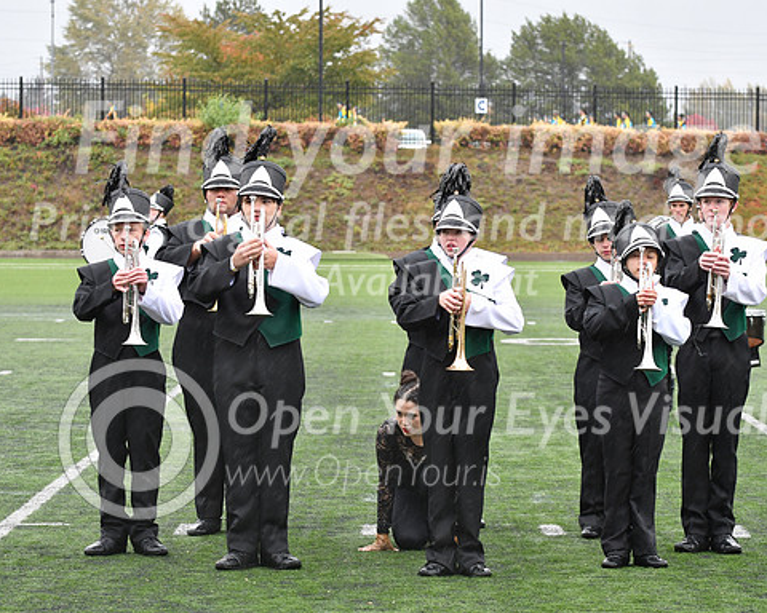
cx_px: 430
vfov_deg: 9.6
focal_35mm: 162
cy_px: 307
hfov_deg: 11.9
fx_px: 3668
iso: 640
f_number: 5
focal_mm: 95
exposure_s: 1/200
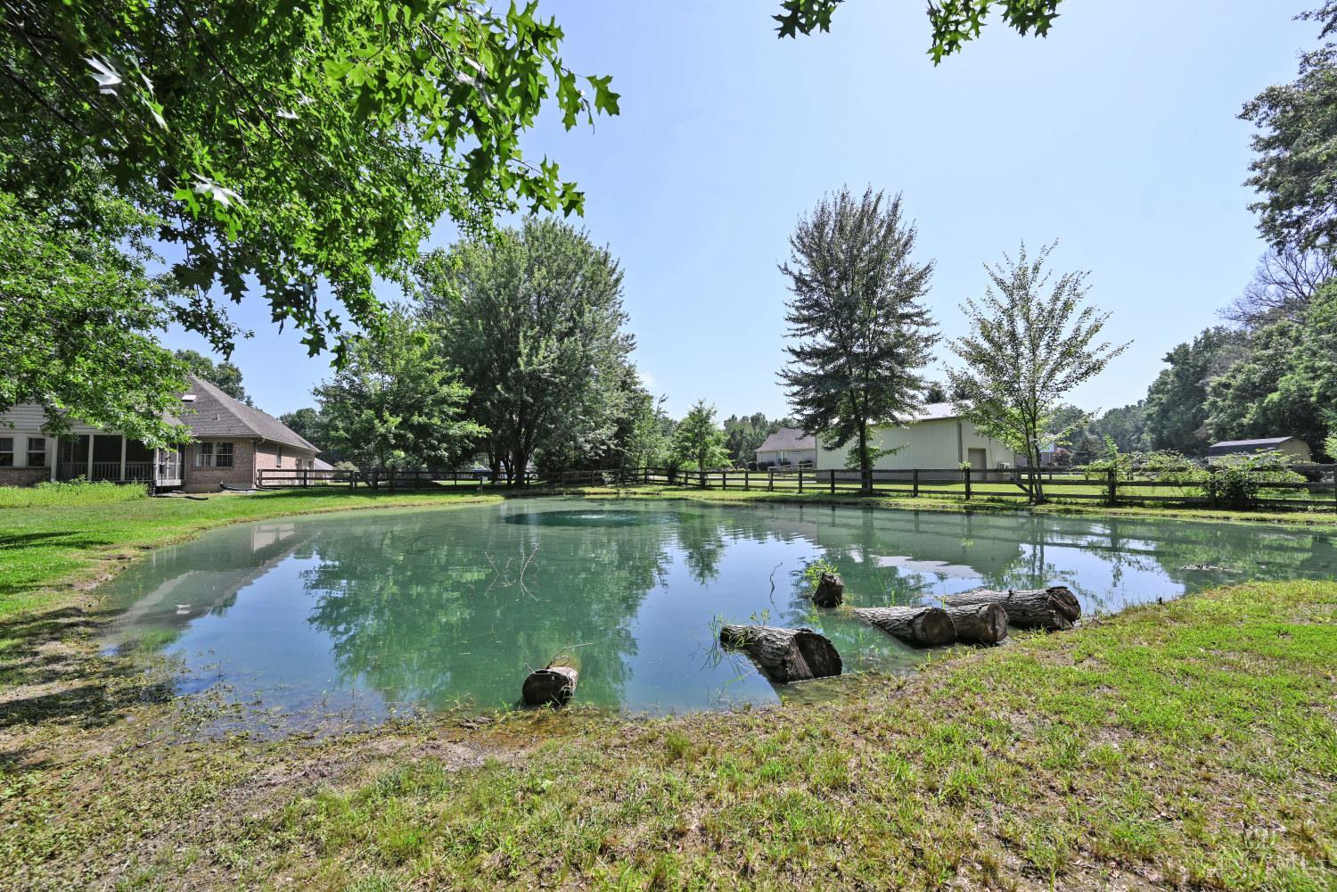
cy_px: 446
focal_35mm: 14
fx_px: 520
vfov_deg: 81.2
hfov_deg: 104.3
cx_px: 668
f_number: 7.1
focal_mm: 14
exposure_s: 1/320
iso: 100
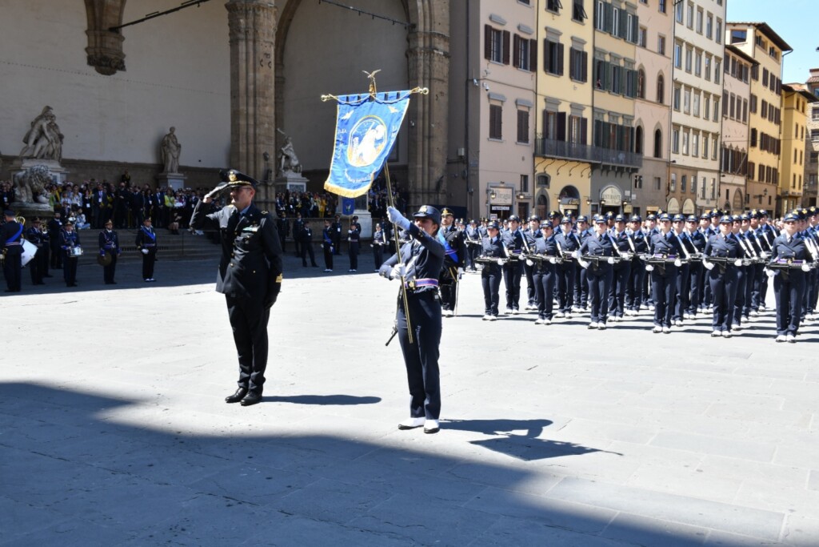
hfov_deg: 55.8
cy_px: 274
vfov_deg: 38.9
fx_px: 774
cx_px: 410
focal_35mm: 34
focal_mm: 34
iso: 500
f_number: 13
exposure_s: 1/200
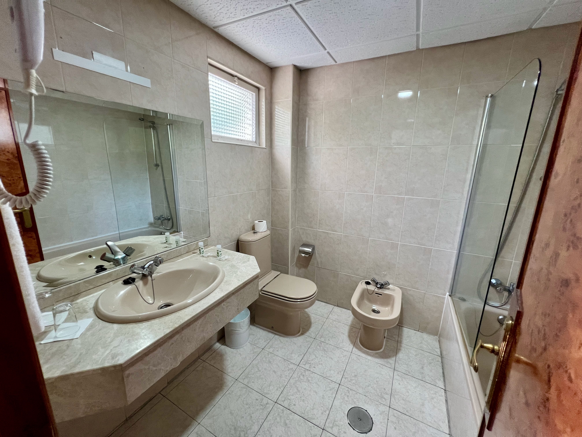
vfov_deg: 89.9
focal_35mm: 13
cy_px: 218
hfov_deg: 106.2
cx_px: 291
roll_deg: -1.2
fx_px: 219
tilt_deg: -13.4
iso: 250
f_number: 1.8
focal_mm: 1.57
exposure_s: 1/99
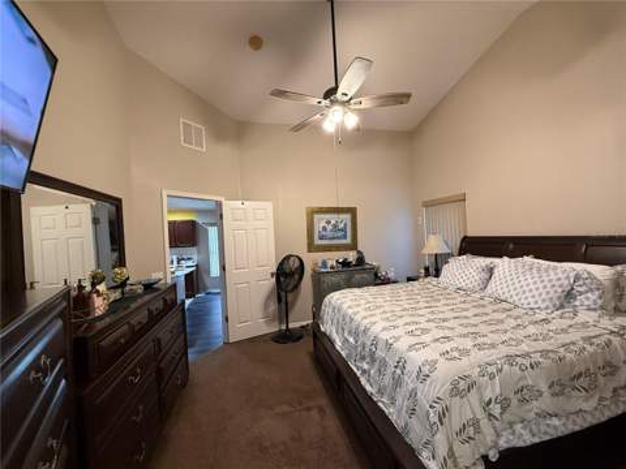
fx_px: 253
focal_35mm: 14
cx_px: 313
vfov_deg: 85.7
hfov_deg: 102.1
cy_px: 234
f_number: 2.2
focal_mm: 2.22
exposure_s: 1/60
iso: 400
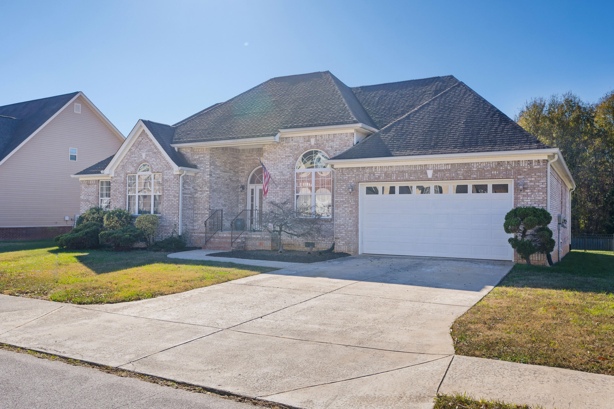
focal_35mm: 29
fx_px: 495
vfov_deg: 45.0
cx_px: 307
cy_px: 204
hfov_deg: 63.7
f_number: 7.1
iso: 320
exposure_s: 1/400
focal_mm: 29
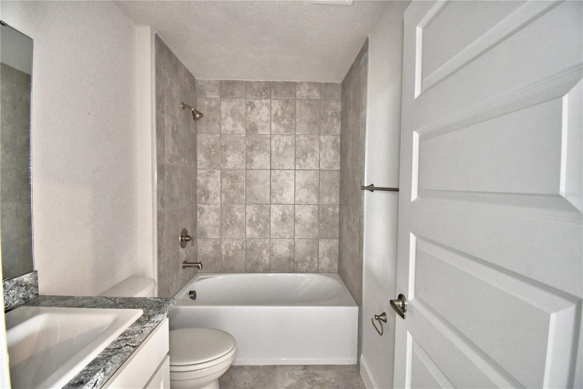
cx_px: 292
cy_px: 194
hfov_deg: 100.4
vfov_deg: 77.3
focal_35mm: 15
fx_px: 243
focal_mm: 10
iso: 2000
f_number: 4.5
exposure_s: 1/30
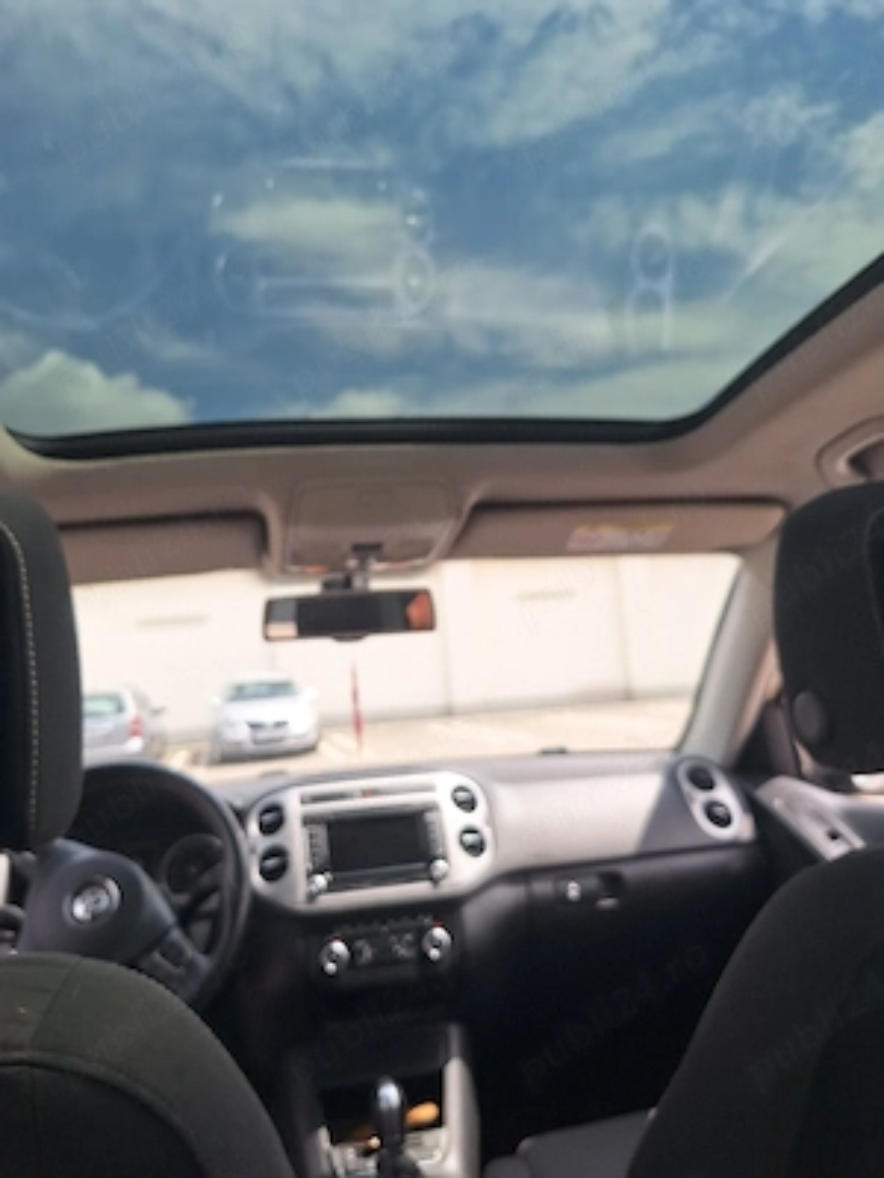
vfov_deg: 73.9
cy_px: 589
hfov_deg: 58.9
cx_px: 442
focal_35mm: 23
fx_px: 783
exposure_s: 1/1250
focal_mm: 5.54
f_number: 1.8
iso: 40
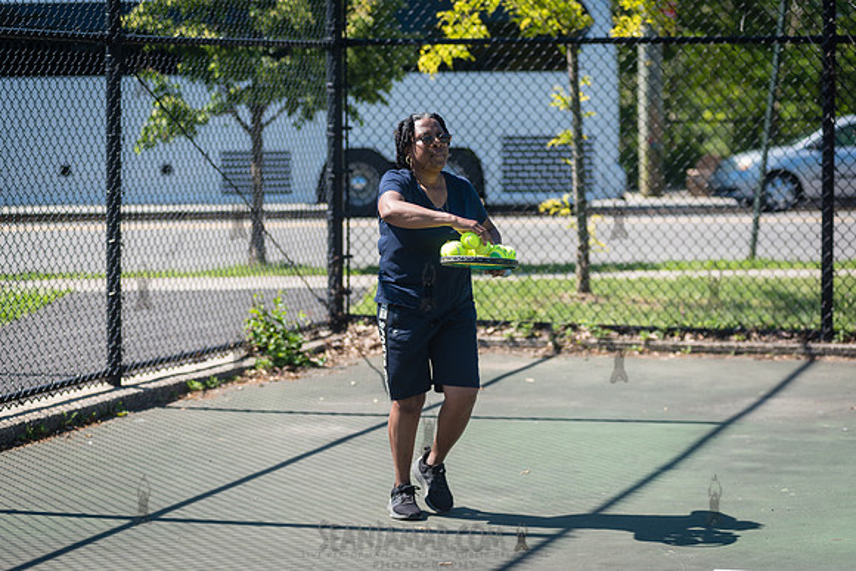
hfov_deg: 20.4
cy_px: 286
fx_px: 2378
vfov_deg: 13.7
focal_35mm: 100
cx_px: 428
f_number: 3.5
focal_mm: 100
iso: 200
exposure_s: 1/1250
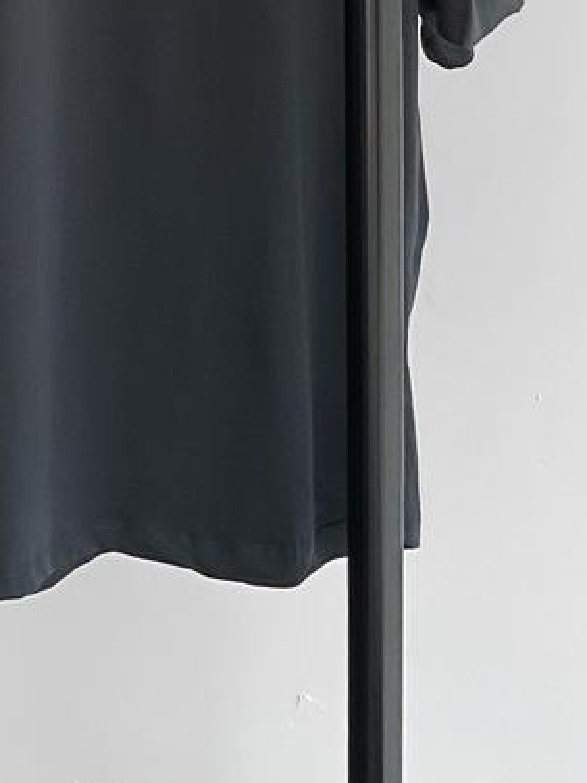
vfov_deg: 15.9
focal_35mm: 114
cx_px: -427
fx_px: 2579
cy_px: -375
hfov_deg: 12.1
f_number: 1.8
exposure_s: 1/120
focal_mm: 3
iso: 25
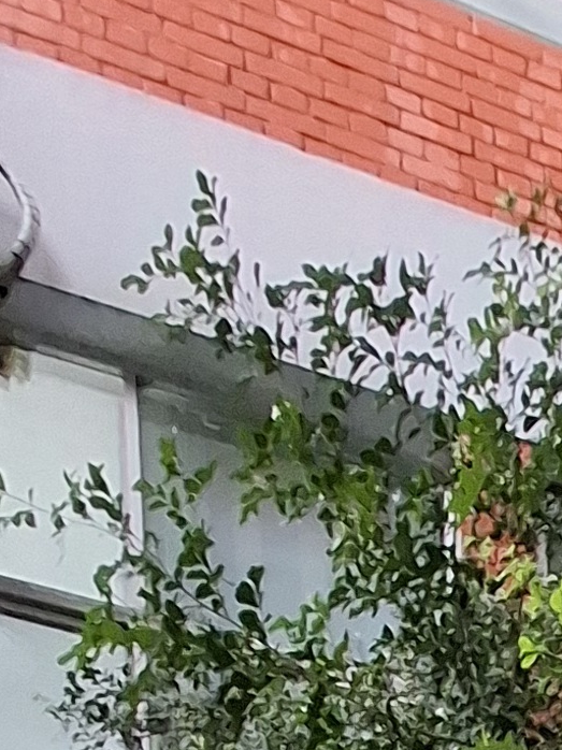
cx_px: 1176
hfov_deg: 15.1
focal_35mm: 76
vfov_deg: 13.6
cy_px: 1965
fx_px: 1646
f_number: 2.2
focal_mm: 1.7
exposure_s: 1/25
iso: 250
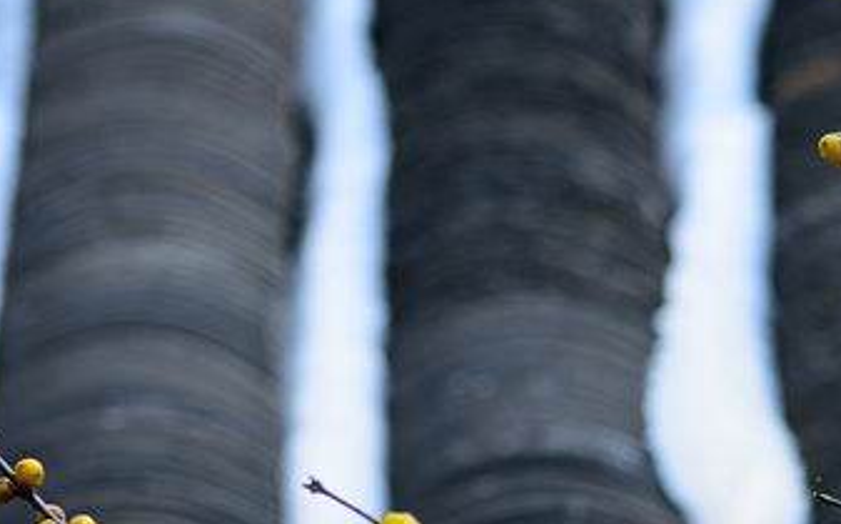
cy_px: 680
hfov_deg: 4.0
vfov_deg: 2.5
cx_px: 834
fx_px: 12069
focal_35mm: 527
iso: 100
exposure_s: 1/160
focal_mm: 116
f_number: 5
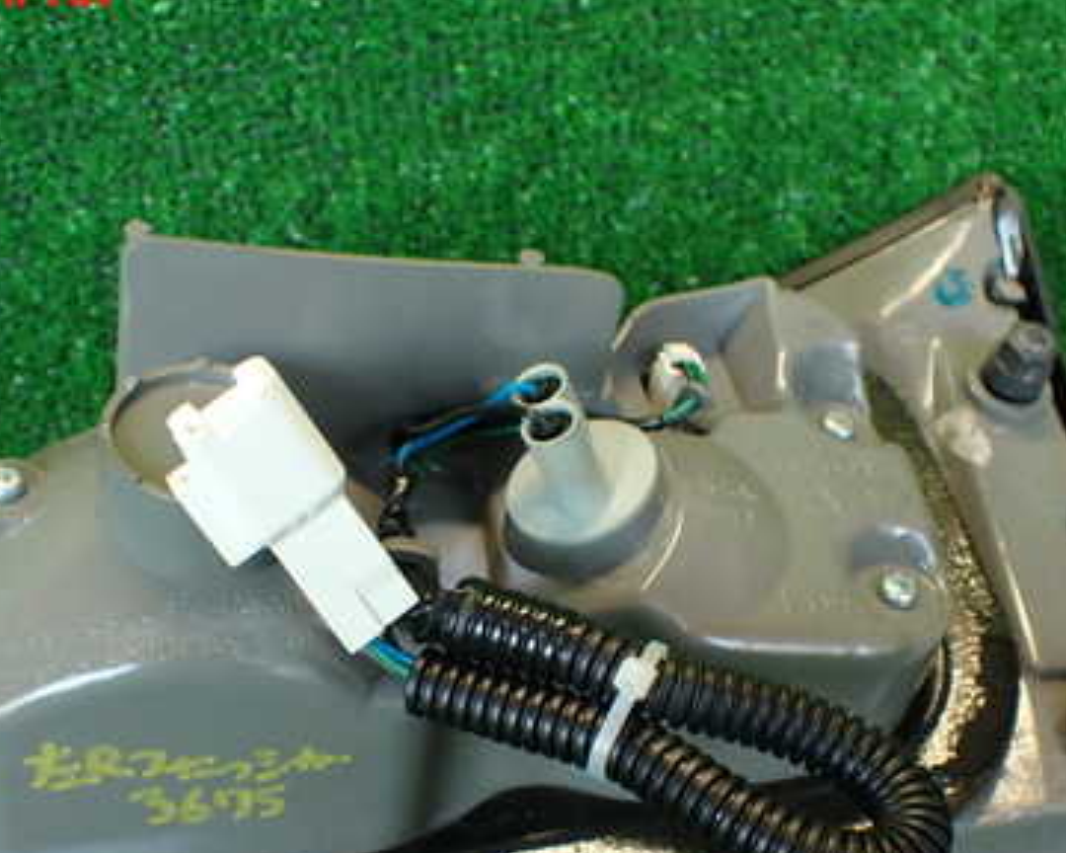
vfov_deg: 28.8
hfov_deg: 35.9
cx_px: 462
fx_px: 1641
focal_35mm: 52
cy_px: 616
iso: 200
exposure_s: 1/40
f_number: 2.4
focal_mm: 5.79
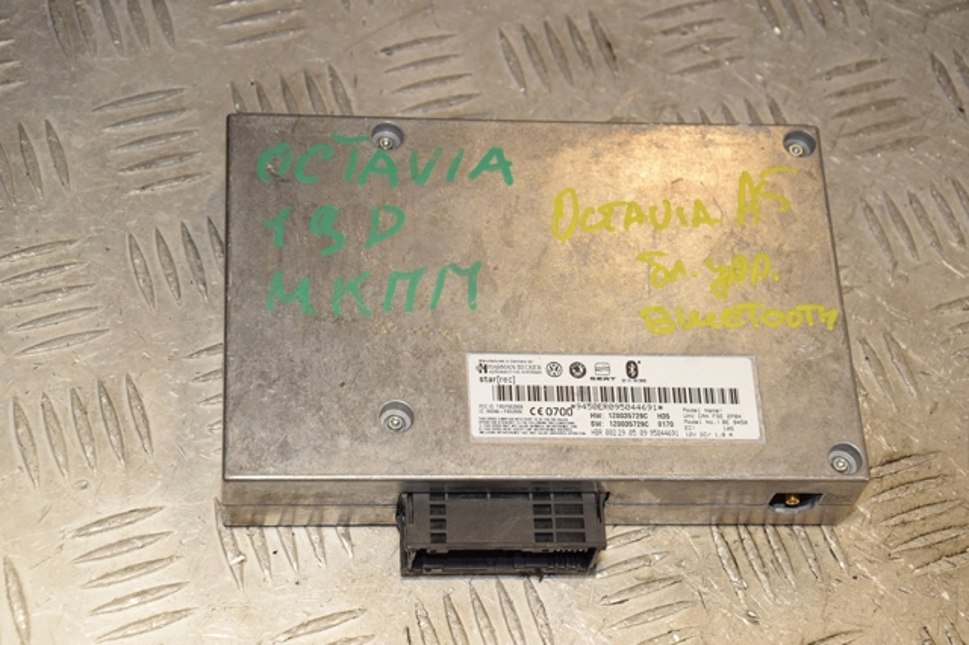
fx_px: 2018
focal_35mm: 75
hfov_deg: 27.0
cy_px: 322
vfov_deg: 18.2
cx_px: 484
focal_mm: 50
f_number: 7.1
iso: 800
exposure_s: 1/200
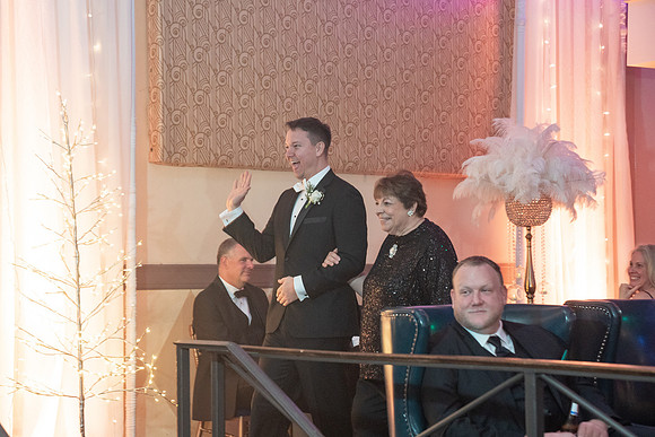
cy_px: 252
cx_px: 277
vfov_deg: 16.6
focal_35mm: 82
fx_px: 1493
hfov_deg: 24.7
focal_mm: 70
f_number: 4
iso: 4000
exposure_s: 1/100
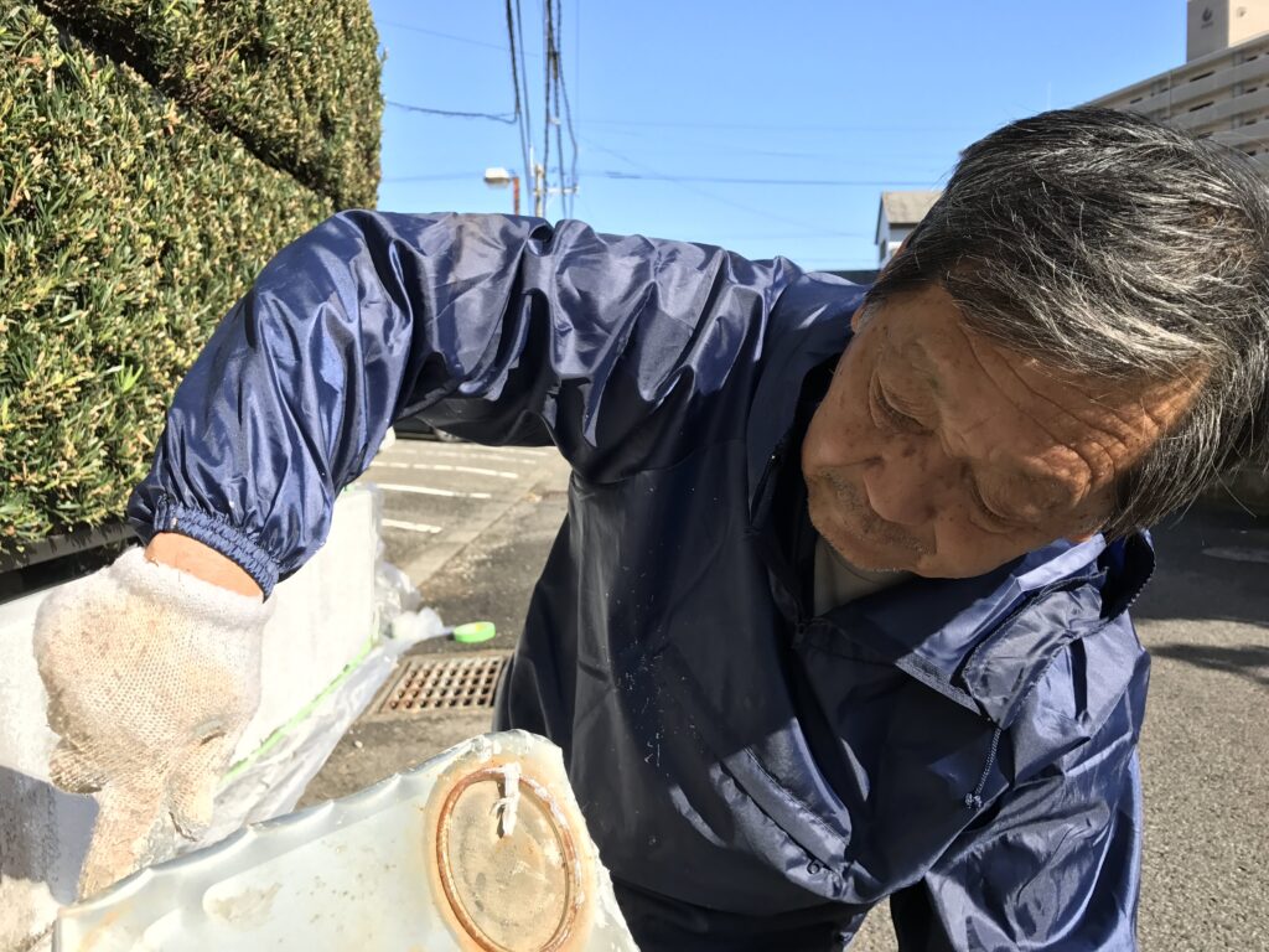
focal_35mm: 28
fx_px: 1026
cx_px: 634
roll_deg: +1.1
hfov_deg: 63.4
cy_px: 476
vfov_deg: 49.7
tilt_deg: -2.8
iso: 20
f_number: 1.8
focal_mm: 3.99
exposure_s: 1/1030
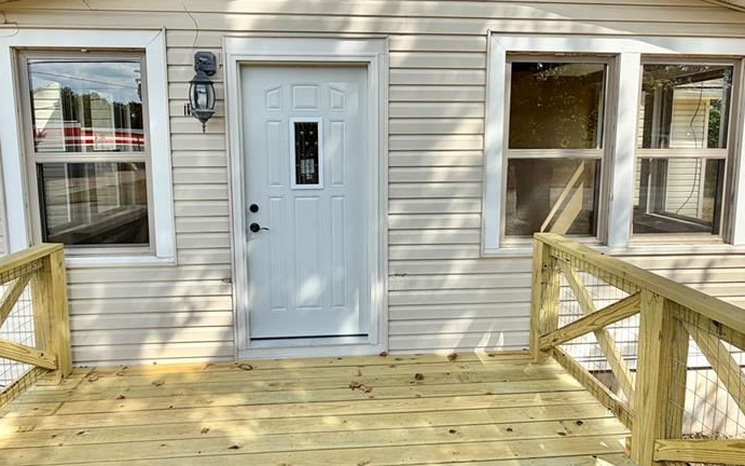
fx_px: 447
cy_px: 192
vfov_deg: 54.8
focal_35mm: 22
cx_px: 365
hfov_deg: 79.6
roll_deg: +1.0
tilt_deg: -6.4
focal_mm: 2.22
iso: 32
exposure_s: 1/770
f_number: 2.2
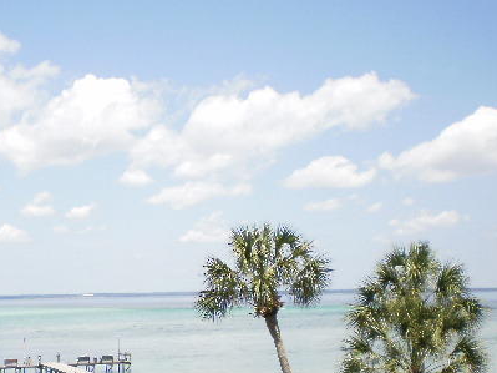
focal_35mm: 61
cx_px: 173
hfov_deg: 31.5
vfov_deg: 23.8
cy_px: 269
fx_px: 876
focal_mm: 6.3
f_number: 3.1
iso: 100
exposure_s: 1/800
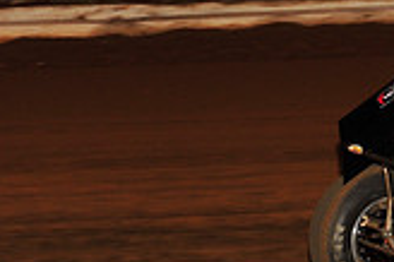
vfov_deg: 3.7
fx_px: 4067
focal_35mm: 372
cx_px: 692
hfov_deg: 5.5
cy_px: 26
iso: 800
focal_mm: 105
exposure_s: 1/320
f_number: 7.1
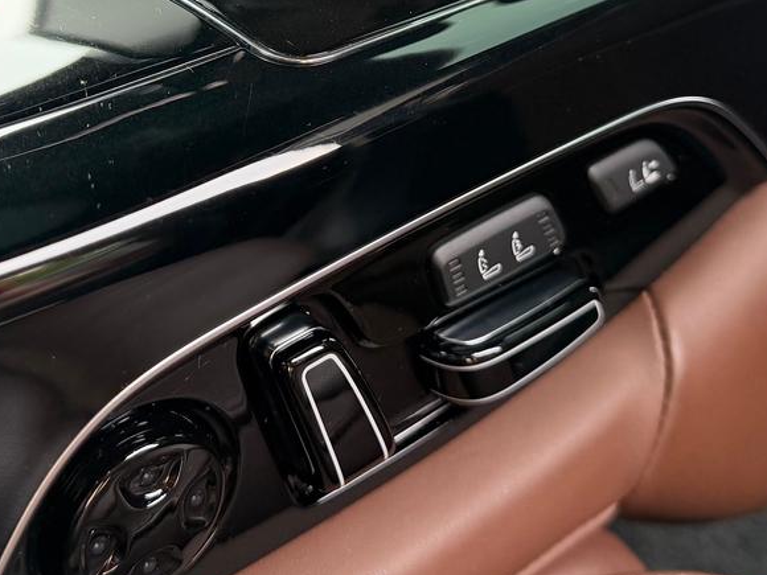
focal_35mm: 53
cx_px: 343
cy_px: 104
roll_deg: -2.6
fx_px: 1174
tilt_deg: -24.5
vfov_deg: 26.9
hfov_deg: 36.1
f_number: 1.78
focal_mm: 6.76
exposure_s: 1/65
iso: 200
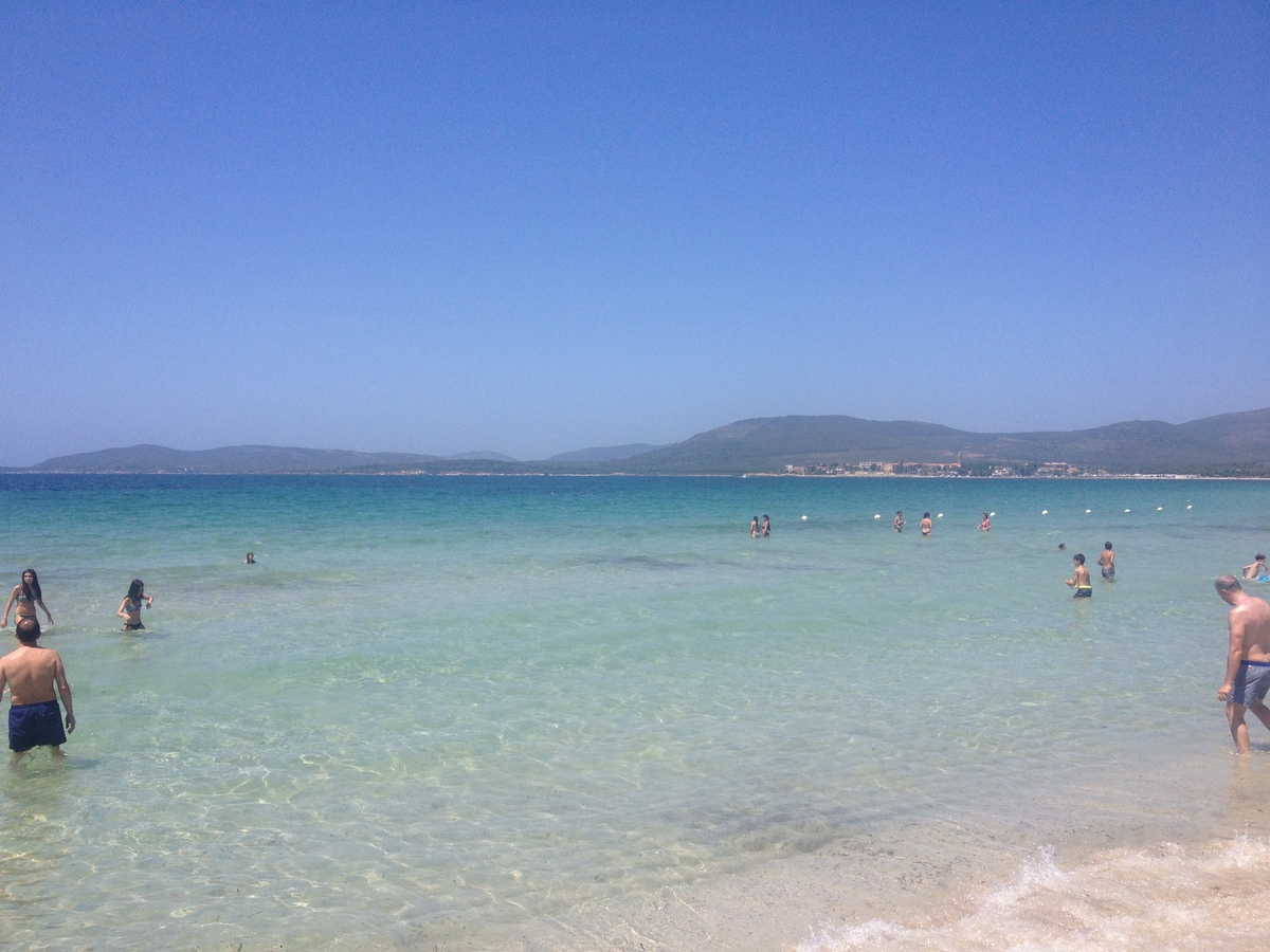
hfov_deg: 52.6
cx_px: 635
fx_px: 1284
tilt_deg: -3.2
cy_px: 476
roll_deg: +0.2
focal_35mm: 35
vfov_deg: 40.7
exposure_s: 1/2404
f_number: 2.4
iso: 50
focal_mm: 4.28
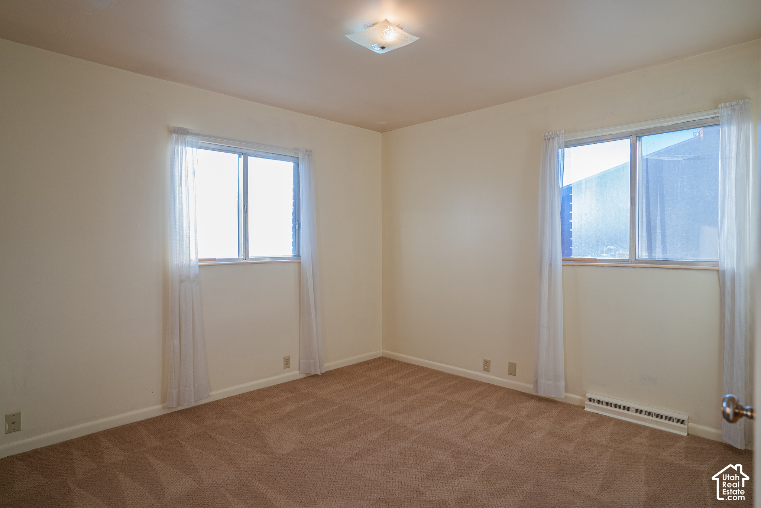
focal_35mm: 20
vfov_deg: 62.0
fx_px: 423
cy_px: 254
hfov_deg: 83.9
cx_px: 380
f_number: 5
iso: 500
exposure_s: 1/250
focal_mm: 20
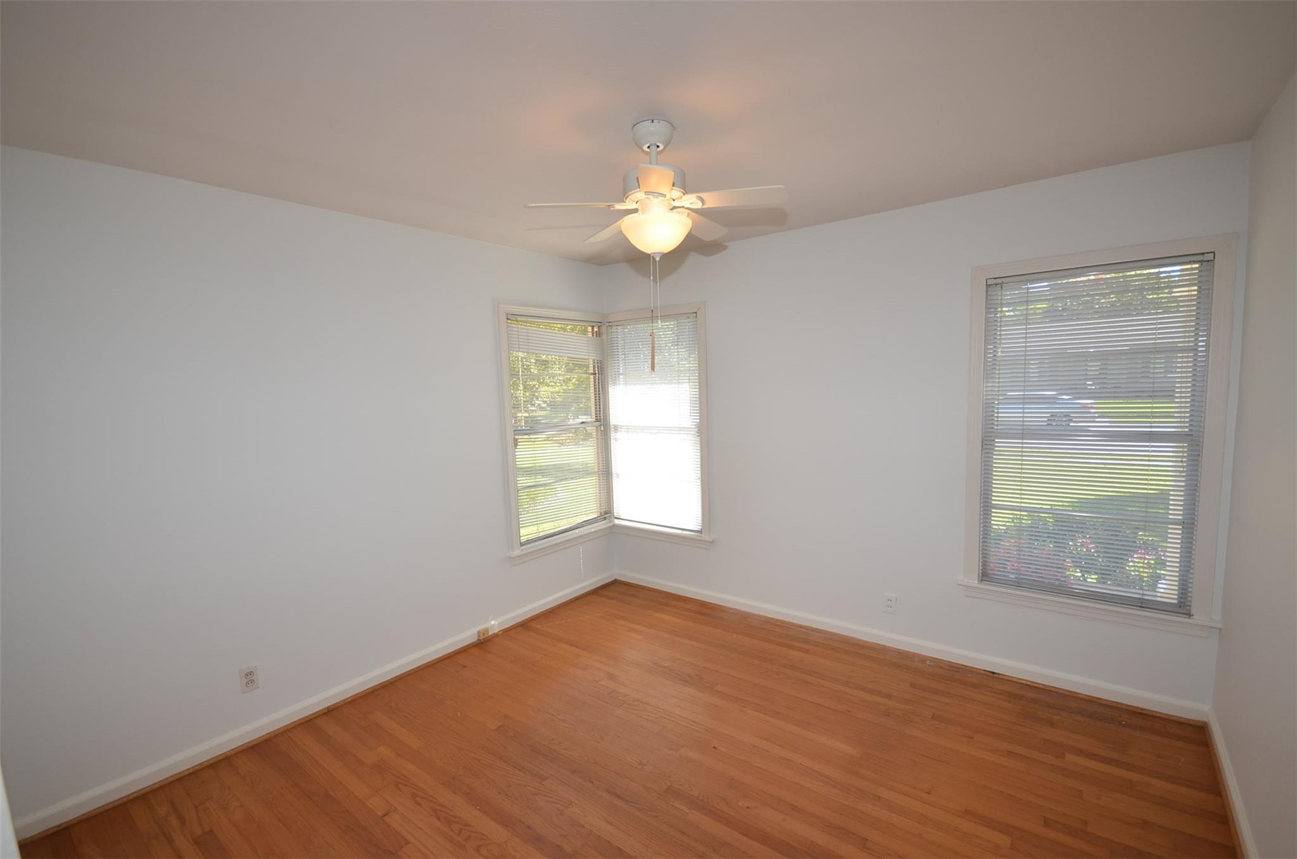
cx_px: 648
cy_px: 430
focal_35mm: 15
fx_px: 539
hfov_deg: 100.5
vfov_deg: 77.1
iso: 200
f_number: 5
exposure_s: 1/100
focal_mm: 10
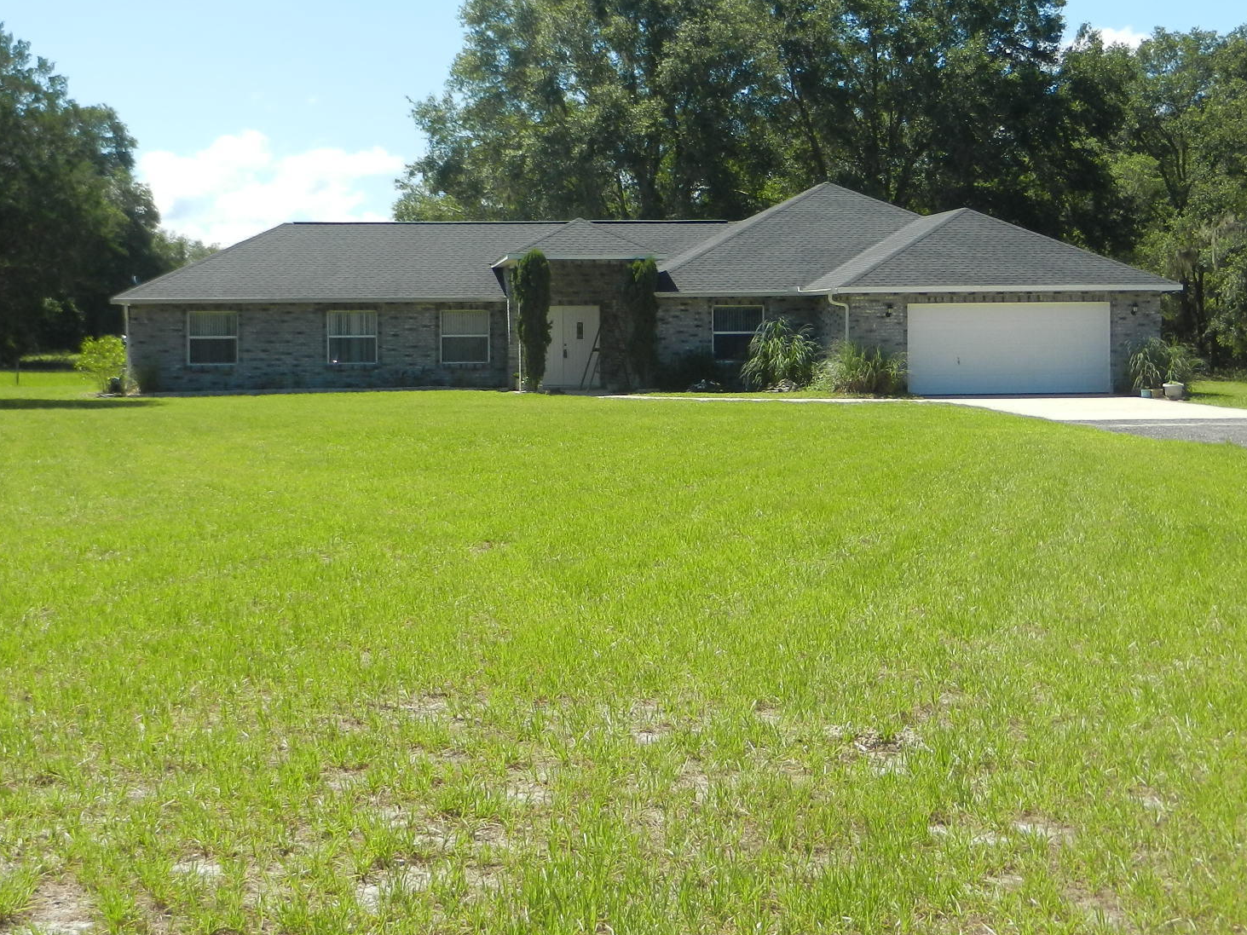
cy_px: 372
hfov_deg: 30.7
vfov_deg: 23.2
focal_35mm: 63
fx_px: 2269
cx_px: 578
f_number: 4.2
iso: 160
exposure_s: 1/1000
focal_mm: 8.2
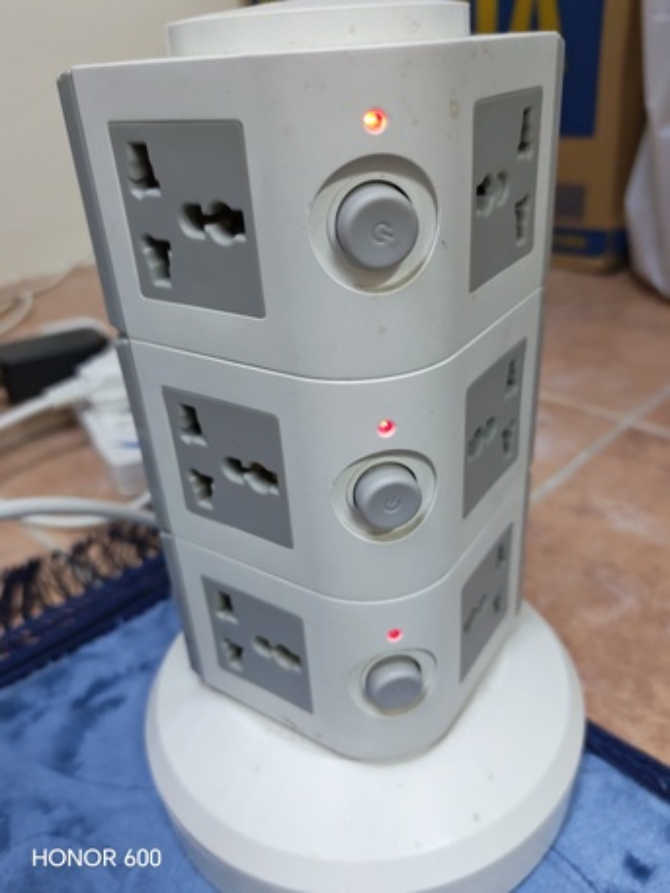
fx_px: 696
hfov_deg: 51.4
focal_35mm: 27
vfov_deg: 65.3
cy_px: 446
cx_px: 335
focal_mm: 6.12
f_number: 1.9
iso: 1600
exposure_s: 1/33
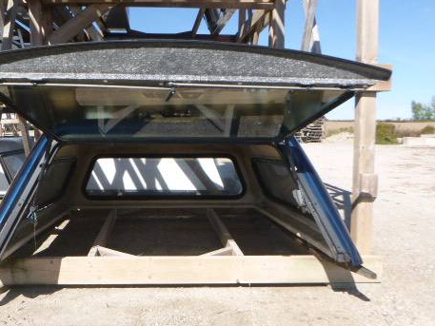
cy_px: 171
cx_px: 176
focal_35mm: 35
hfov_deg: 52.3
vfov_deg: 40.7
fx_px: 440
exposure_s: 1/400
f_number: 3.9
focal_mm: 4.5
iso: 100
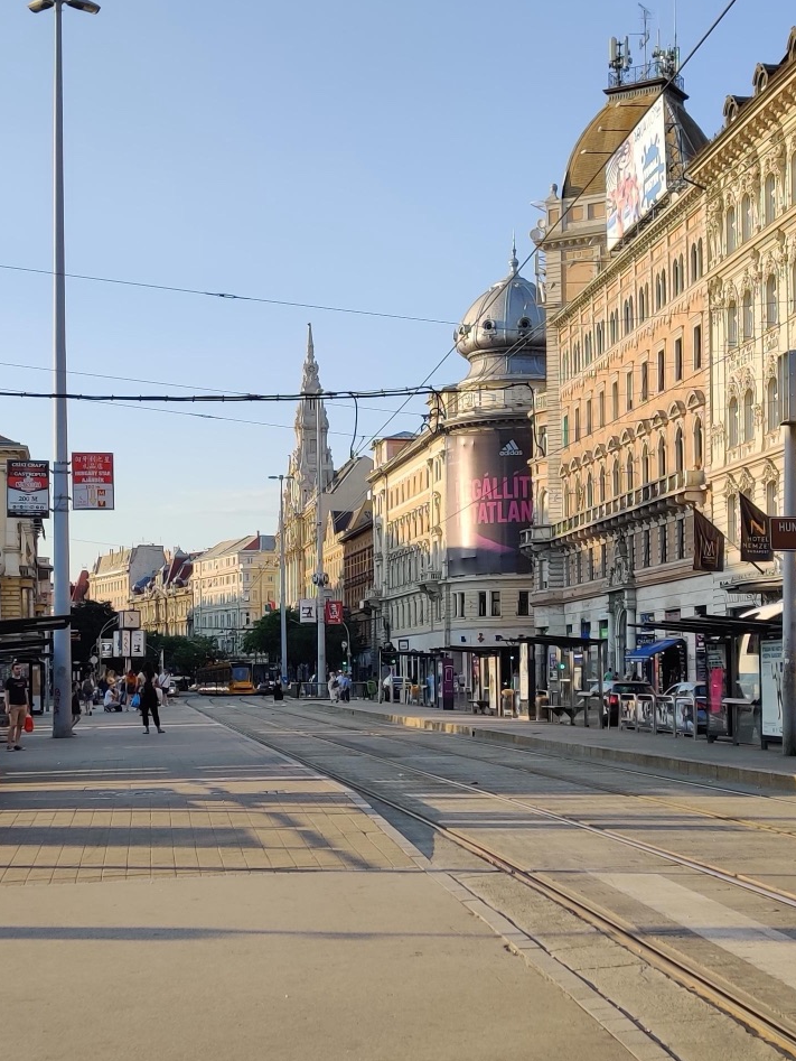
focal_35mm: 57
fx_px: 1746
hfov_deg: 25.7
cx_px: 403
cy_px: 644
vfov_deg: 33.6
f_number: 1.65
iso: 125
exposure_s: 1/1033
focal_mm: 4.75
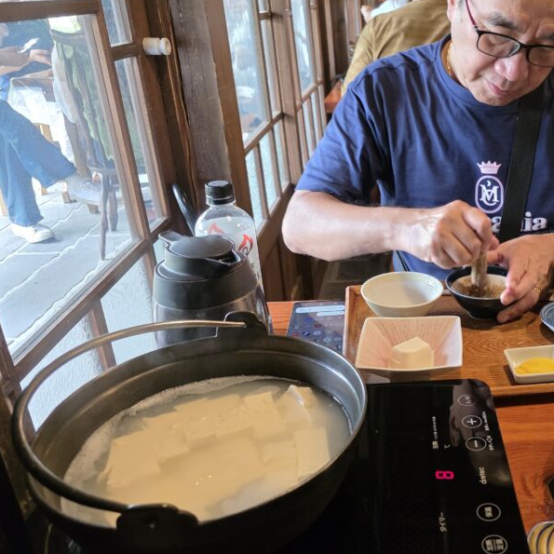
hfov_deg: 44.5
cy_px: 273
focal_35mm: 35
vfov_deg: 47.2
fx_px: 634
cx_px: 458
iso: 800
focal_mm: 6.3
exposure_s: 1/120
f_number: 1.7
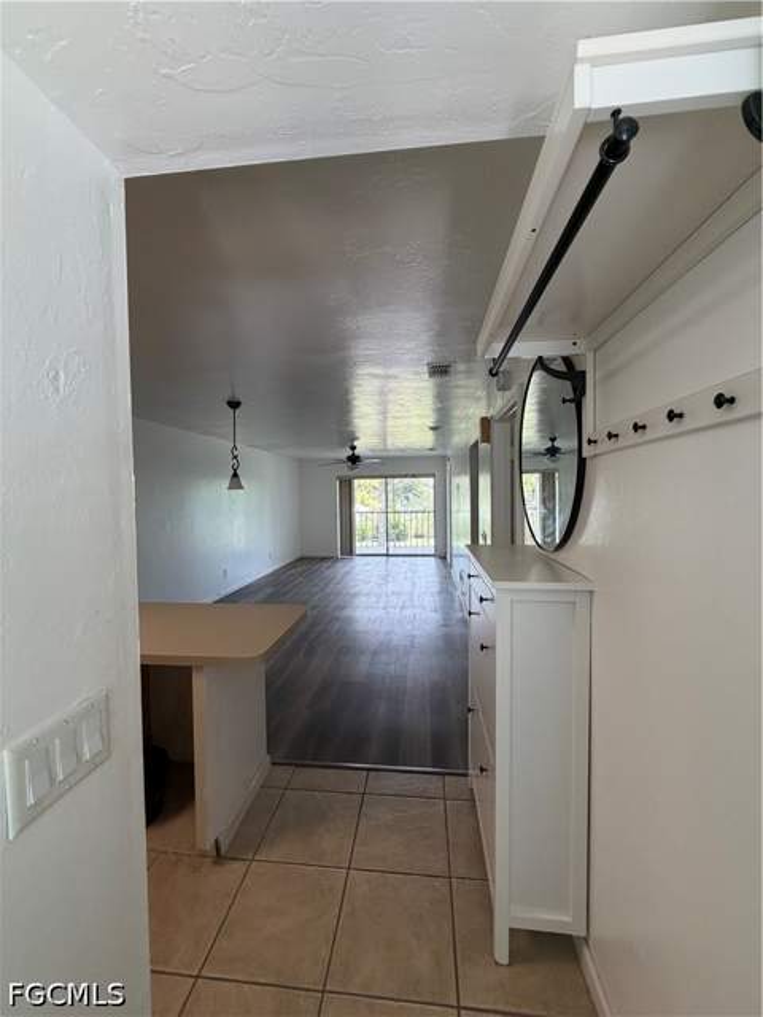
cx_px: 382
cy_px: 508
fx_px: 411
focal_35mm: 14
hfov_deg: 85.7
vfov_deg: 102.1
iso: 250
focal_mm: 2.22
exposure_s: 1/120
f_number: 2.2
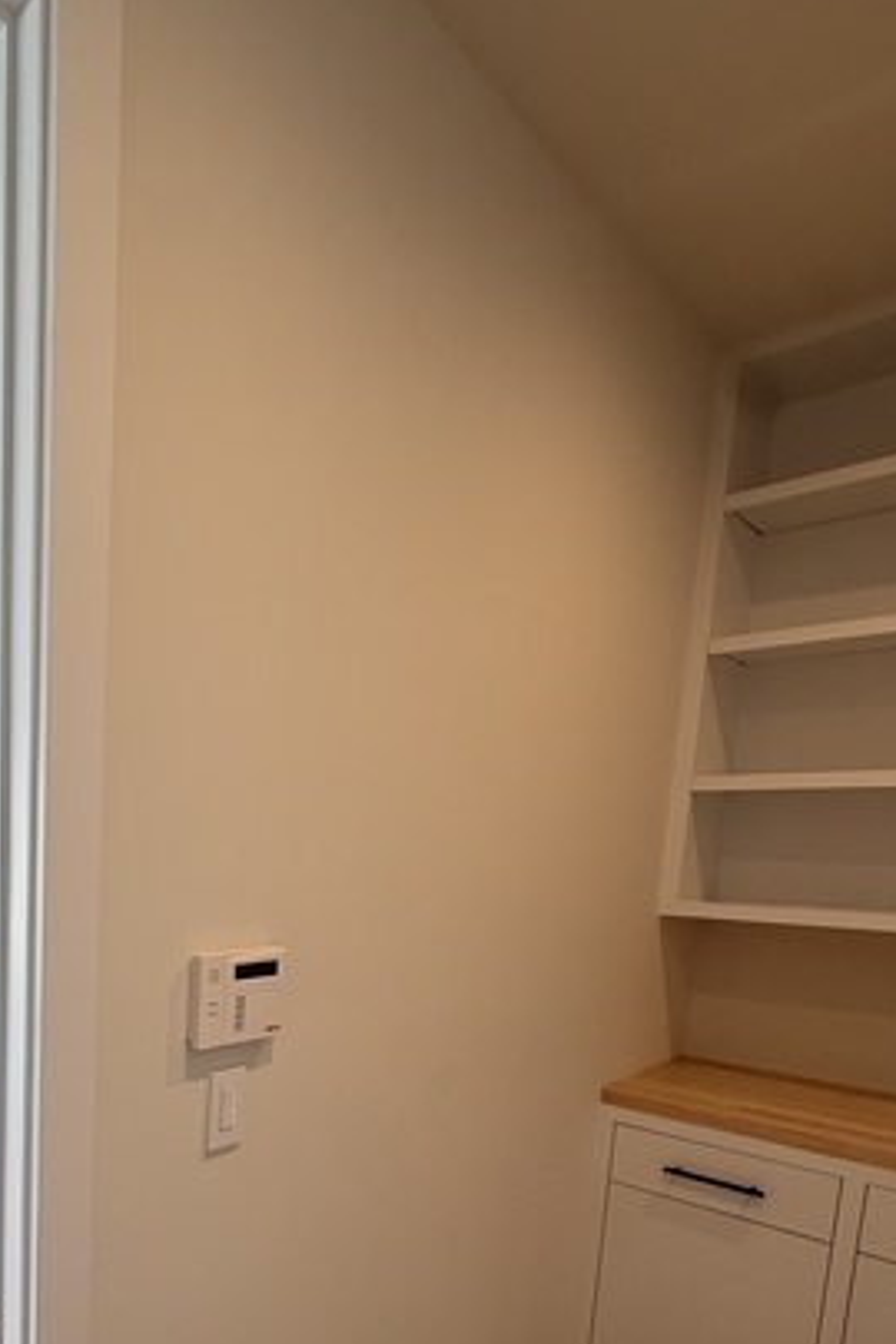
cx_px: 93
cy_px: 964
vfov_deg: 70.1
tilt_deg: -8.0
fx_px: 896
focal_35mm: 24
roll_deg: -2.4
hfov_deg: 47.8
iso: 125
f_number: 2.2
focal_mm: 2.22
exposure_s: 1/120
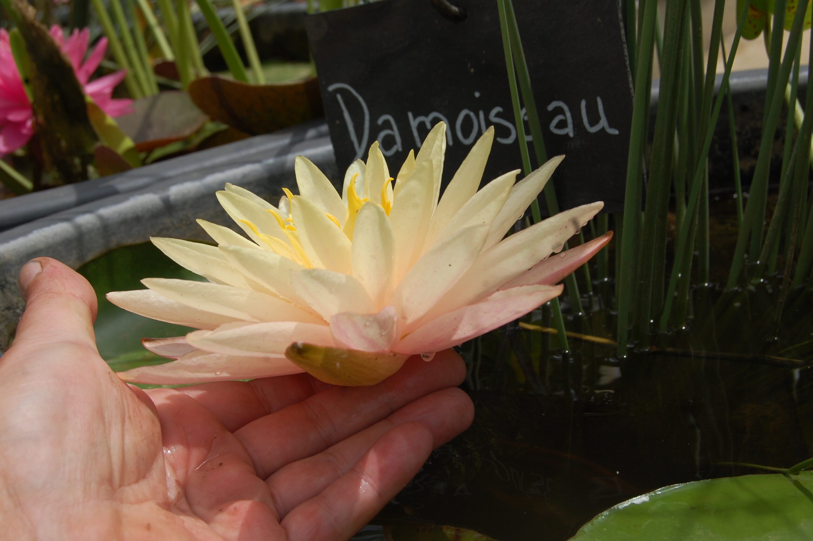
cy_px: 270
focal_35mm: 60
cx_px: 406
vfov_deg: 22.6
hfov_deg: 33.4
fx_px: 1354
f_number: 11
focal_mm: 40
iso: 200
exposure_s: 1/500
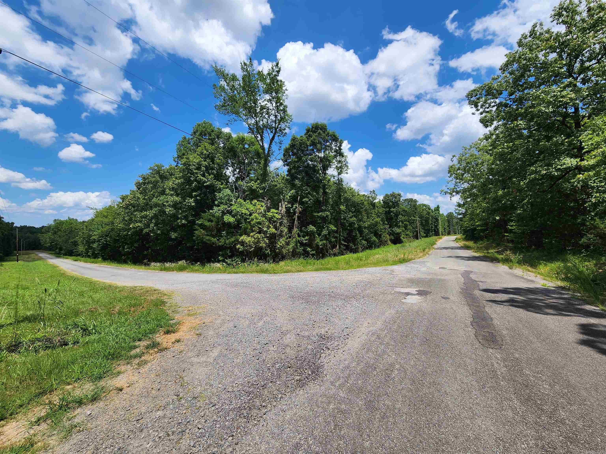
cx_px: 303
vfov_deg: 89.9
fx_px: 228
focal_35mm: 13
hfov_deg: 106.2
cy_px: 227
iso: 50
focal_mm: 2.2
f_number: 2.2
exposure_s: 1/2314
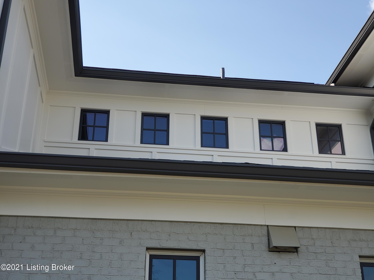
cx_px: 187
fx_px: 562
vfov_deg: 28.0
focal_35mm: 52
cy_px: 140
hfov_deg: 36.8
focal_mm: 6
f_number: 2.4
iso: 50
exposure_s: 1/585
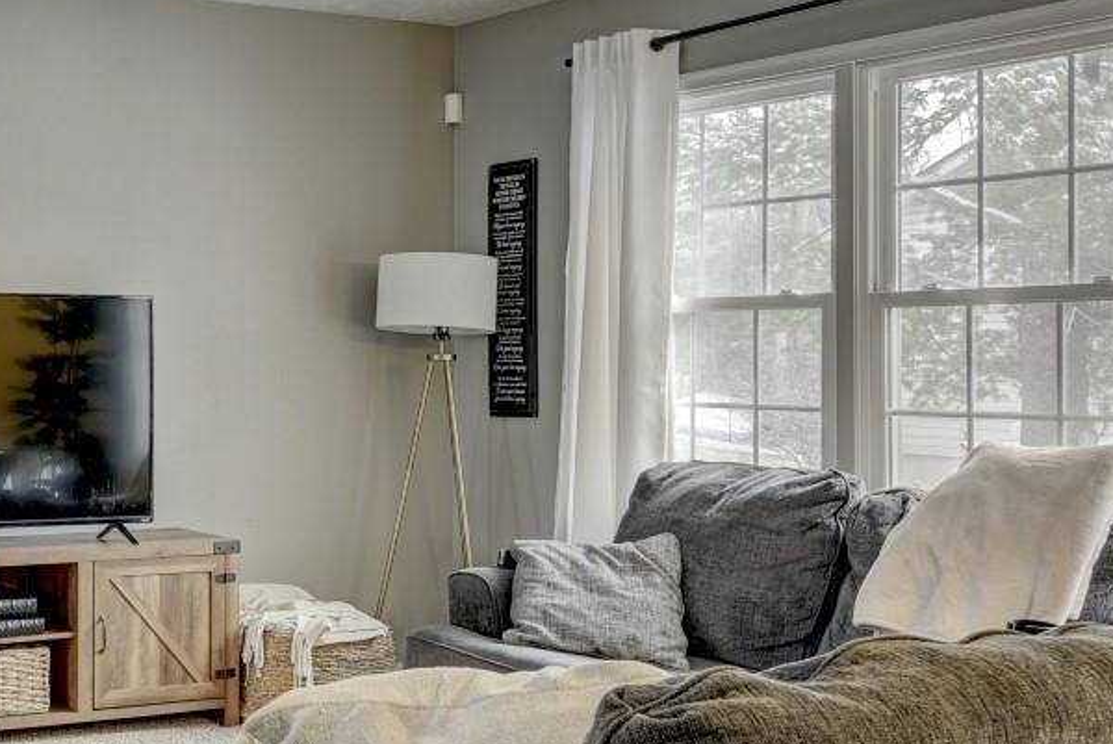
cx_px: 37
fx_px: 1980
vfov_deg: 21.3
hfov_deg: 29.6
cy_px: 351
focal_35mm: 64
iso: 400
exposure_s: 1/8
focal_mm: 24
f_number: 8
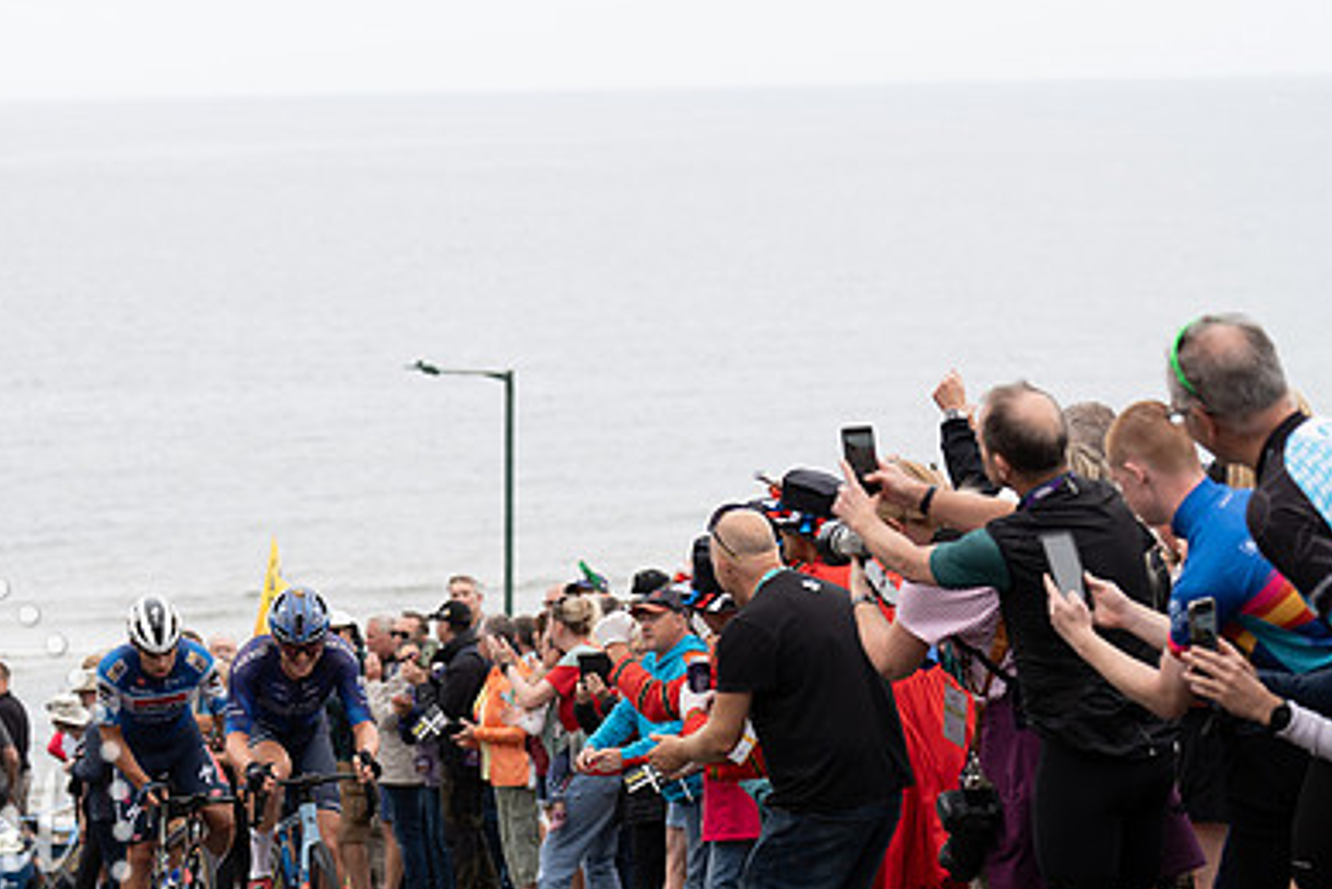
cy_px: 661
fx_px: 4923
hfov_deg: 15.3
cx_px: 343
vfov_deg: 10.3
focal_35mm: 133
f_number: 3.5
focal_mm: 89
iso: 320
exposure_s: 1/1000
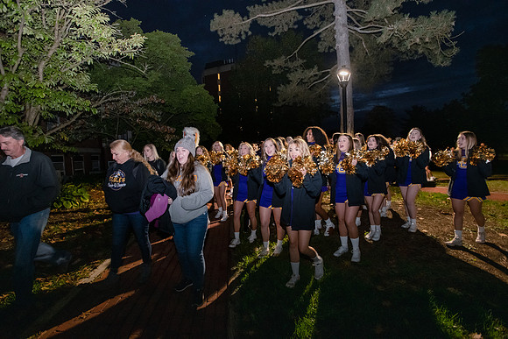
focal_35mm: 17
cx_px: 254
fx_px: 240
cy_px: 170
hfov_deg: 93.3
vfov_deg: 70.5
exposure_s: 1/40
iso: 5000
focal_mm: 17
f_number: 5
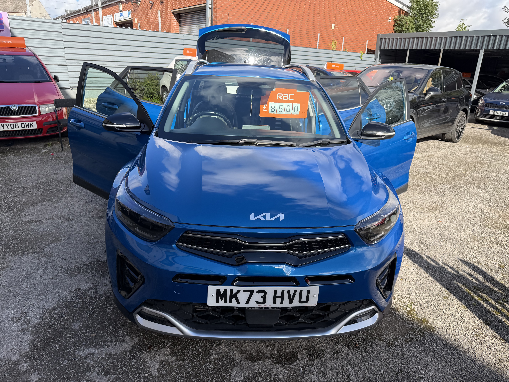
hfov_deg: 71.6
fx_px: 353
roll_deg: -0.3
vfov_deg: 56.8
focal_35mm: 24
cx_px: 254
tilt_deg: -16.7
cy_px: 191
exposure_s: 1/1585
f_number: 1.78
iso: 80
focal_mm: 6.76
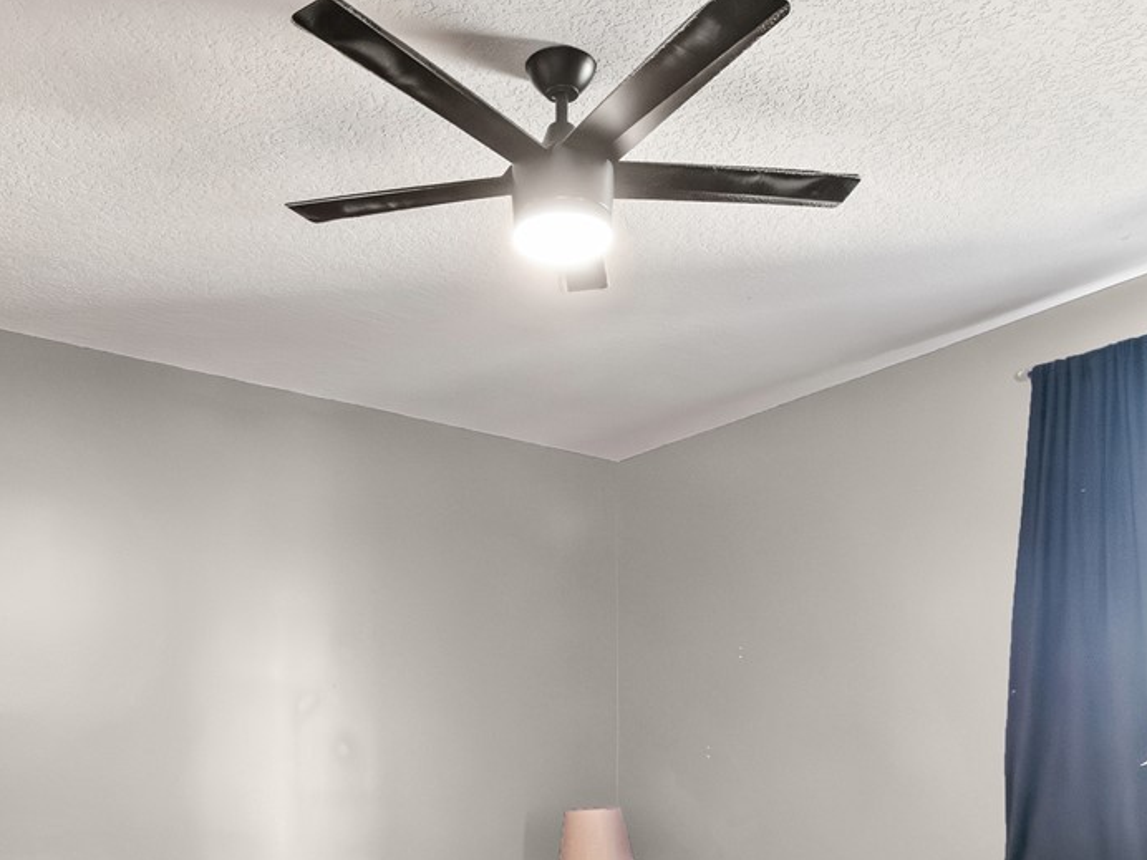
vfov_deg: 35.6
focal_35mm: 37
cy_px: 825
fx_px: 1226
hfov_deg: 50.1
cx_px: 580
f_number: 6.3
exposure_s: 1/8
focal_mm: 8
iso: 3200
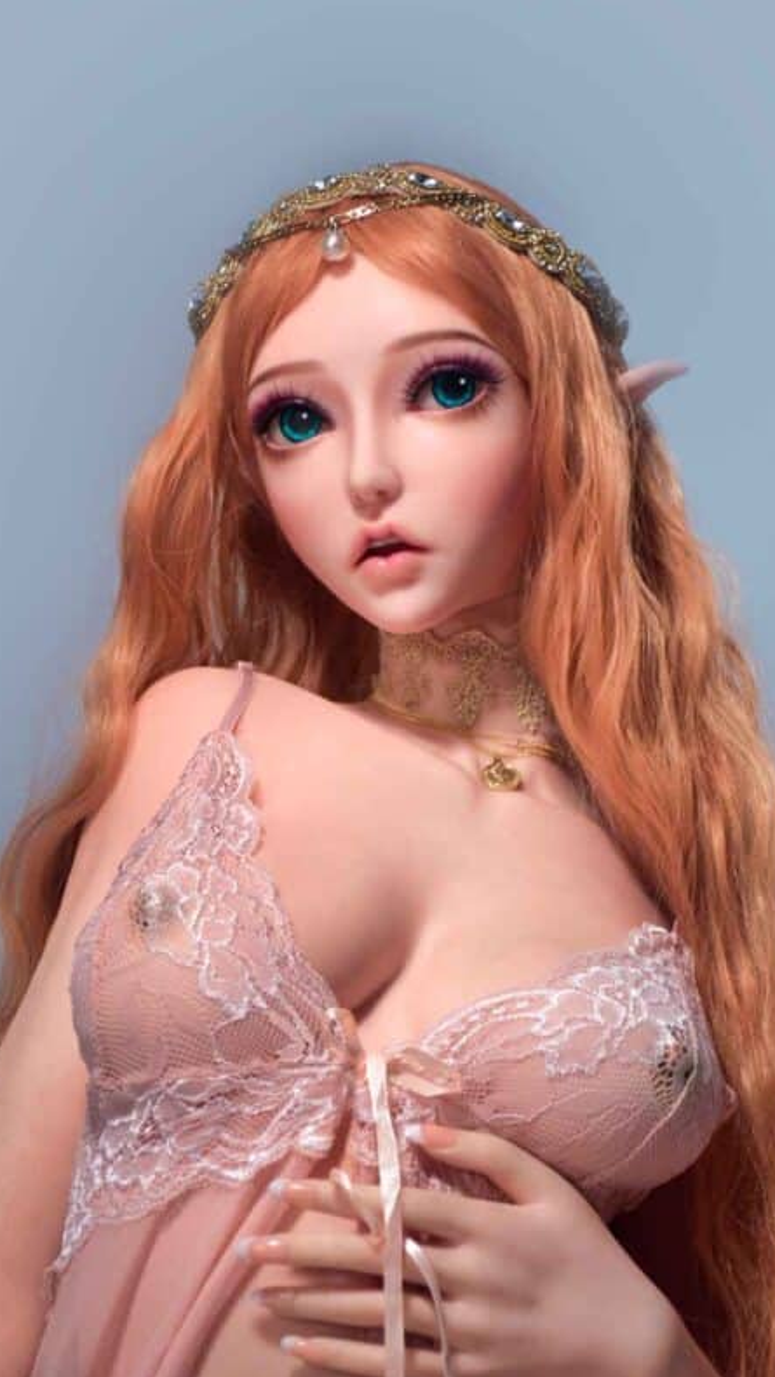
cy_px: 688
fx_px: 3251
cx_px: 452
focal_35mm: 89
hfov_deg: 13.6
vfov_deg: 23.9
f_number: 4.8
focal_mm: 56
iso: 400
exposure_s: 1/100
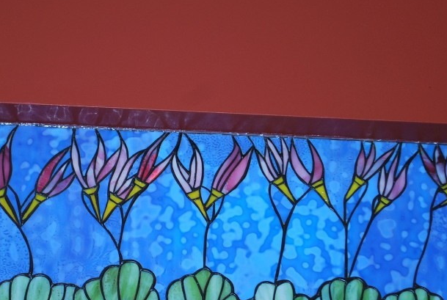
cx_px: 184
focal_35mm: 141
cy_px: 197
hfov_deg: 14.5
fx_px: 1755
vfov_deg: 9.8
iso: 200
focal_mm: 50
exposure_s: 1/60
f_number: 5.6
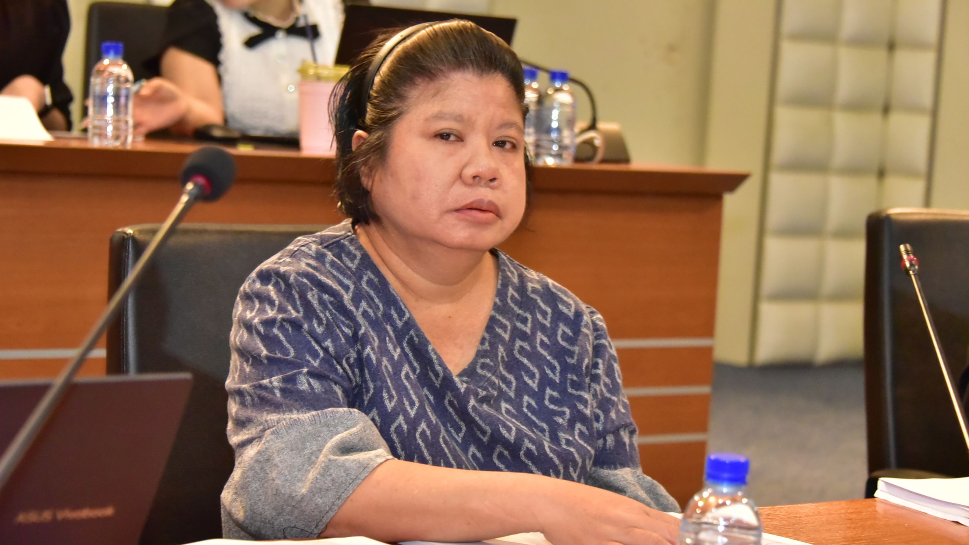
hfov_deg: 23.7
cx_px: 481
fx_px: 2313
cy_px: 255
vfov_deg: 13.4
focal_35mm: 90
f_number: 5.6
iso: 8000
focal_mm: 85
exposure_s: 1/200
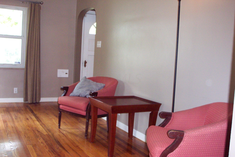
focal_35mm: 35
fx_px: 228
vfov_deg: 37.9
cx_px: 118
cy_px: 78
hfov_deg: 54.4
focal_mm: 7.5
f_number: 2.8
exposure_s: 1/30
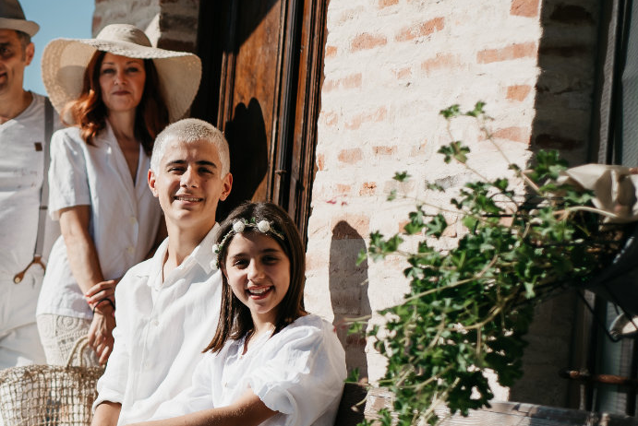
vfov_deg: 11.7
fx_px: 2075
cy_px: 303
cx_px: -14
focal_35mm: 117
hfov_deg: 17.1
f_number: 2.8
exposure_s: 1/2500
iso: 100
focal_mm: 50
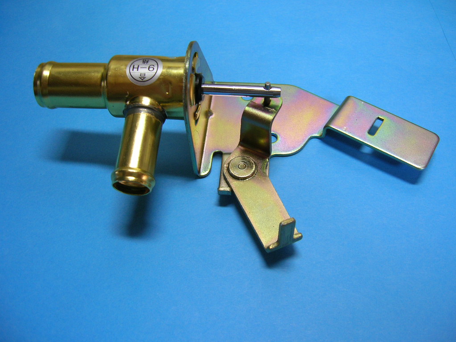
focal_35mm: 34
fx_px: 448
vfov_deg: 41.8
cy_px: 171
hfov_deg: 54.0
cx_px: 228
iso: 50
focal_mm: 5.7
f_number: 2.9
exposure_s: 1/11.6
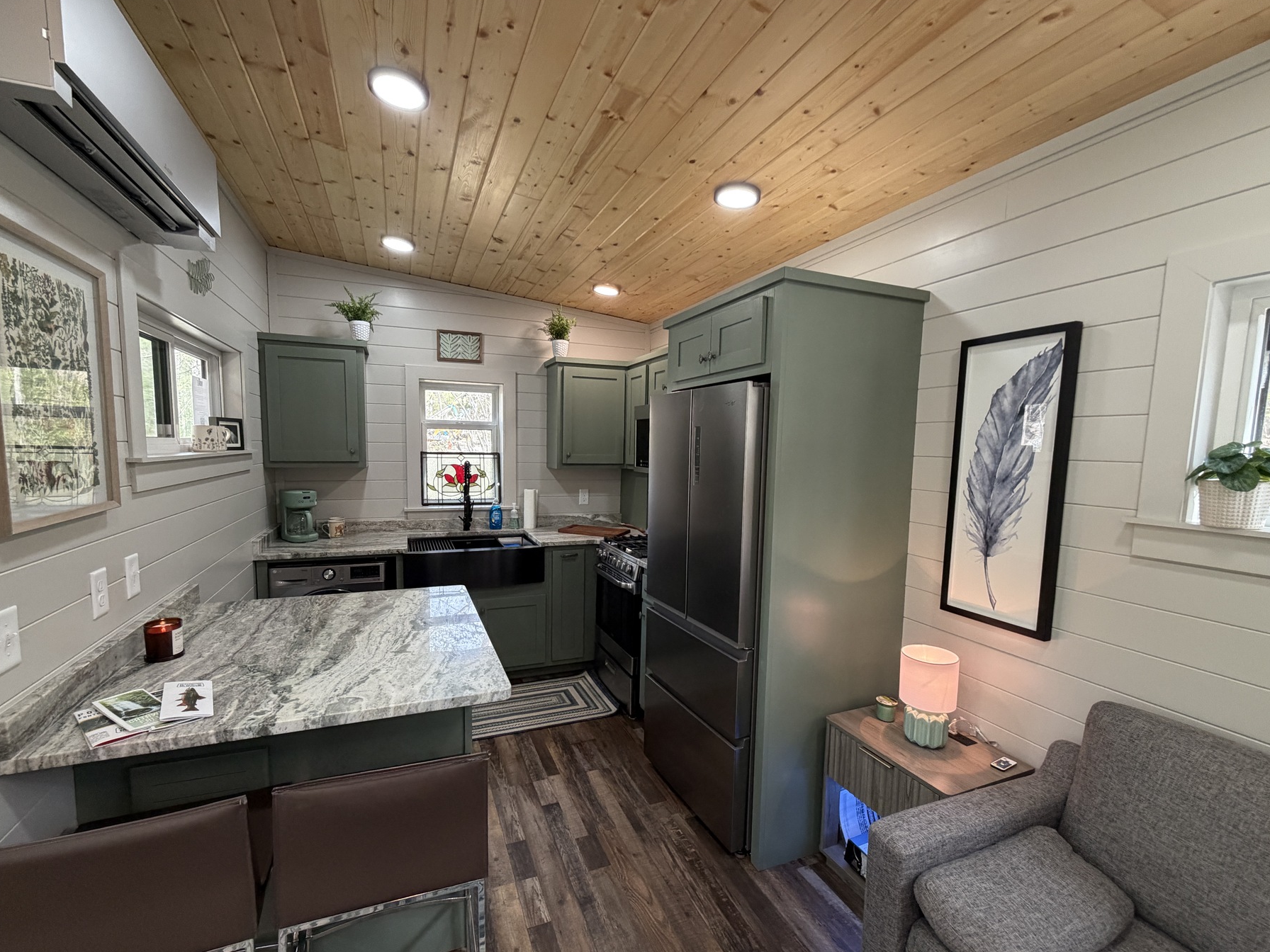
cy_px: 500
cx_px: 605
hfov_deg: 98.1
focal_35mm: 15
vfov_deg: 81.7
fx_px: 550
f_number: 2.2
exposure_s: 1/120
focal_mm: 2.22
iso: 250
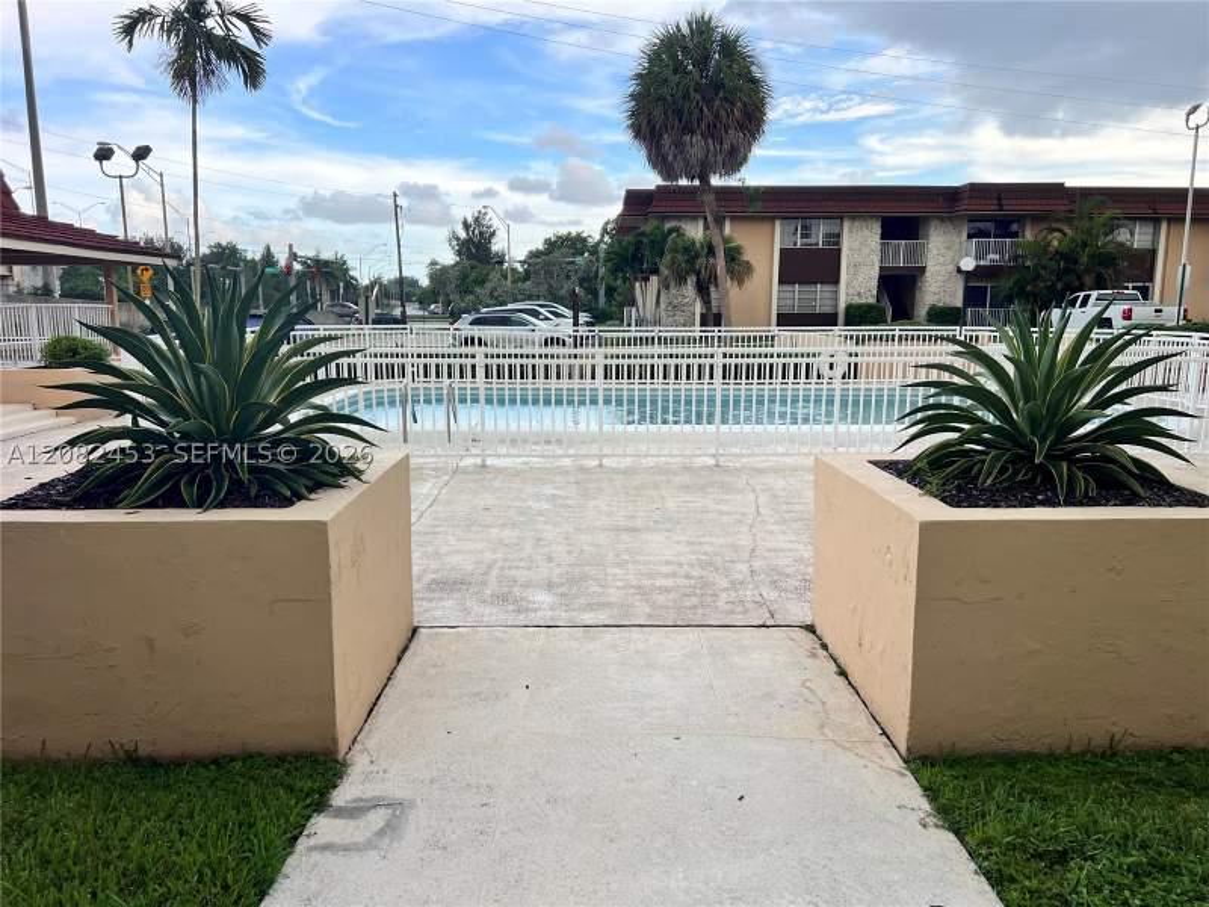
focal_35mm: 26
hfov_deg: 67.3
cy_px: 454
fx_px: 908
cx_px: 604
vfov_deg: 53.1
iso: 50
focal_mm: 5.7
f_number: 1.5
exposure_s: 1/539
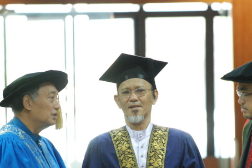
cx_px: 148
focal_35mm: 424
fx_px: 2966
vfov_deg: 3.2
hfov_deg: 4.9
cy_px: 116
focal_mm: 200
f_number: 3.5
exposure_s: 1/60
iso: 1600
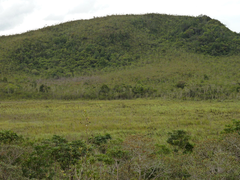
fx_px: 465
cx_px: 120
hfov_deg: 29.0
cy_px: 90
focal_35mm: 67
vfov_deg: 21.9
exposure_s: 1/400
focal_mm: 11
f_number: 4.1
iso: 125
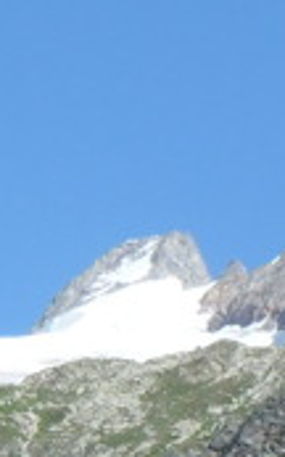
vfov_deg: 7.7
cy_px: 761
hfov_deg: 4.9
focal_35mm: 265
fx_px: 3296
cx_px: 259
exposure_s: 1/1000
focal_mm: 10.9
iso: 200
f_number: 5
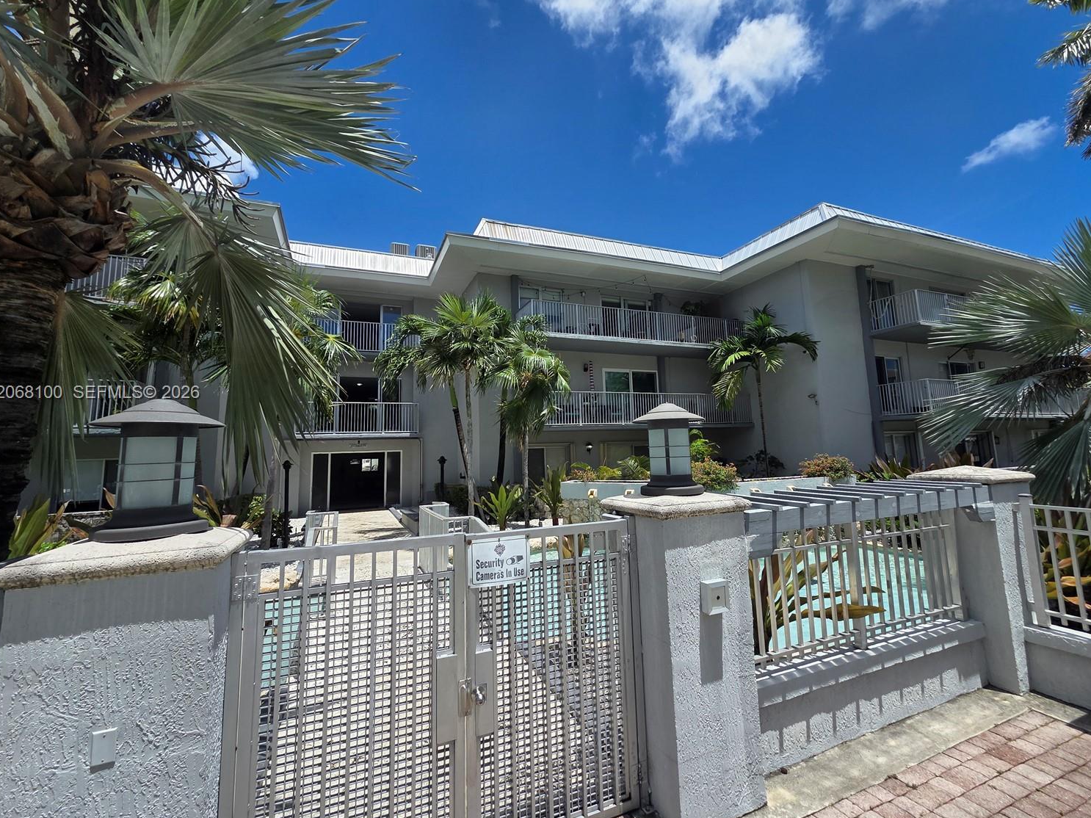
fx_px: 441
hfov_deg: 102.1
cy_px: 394
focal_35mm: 14
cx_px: 559
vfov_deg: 85.6
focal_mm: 2.2
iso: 50
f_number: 2.2
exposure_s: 1/2497
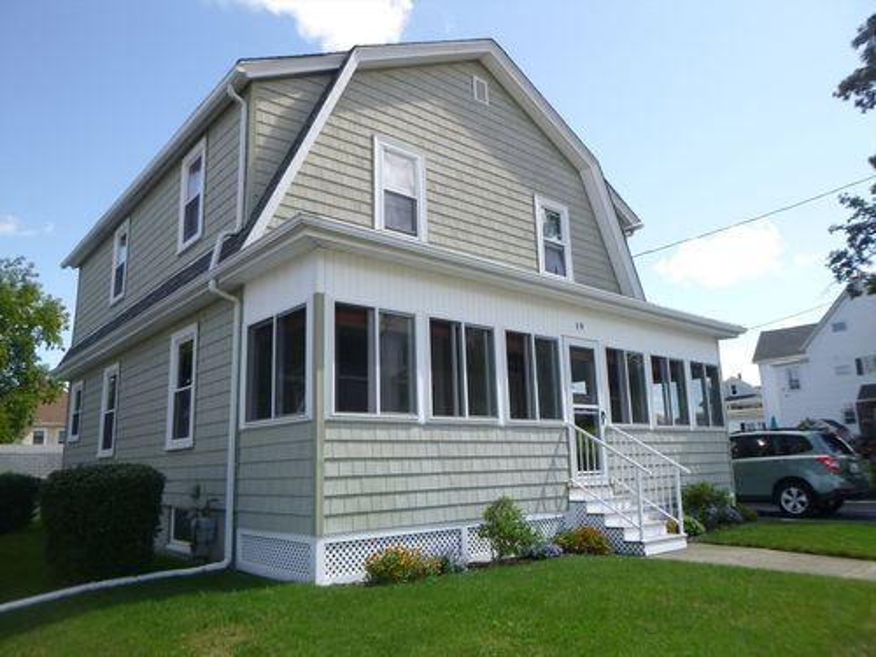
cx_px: 438
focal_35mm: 25
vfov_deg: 54.9
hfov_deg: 69.4
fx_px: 633
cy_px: 328
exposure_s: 1/250
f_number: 3.9
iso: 100
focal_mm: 4.5
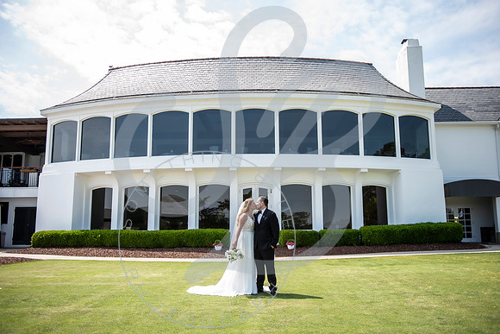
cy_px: 167
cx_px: 249
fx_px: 449
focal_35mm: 32
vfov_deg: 40.8
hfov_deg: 58.2
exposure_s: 1/800
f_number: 2.8
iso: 100
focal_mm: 32
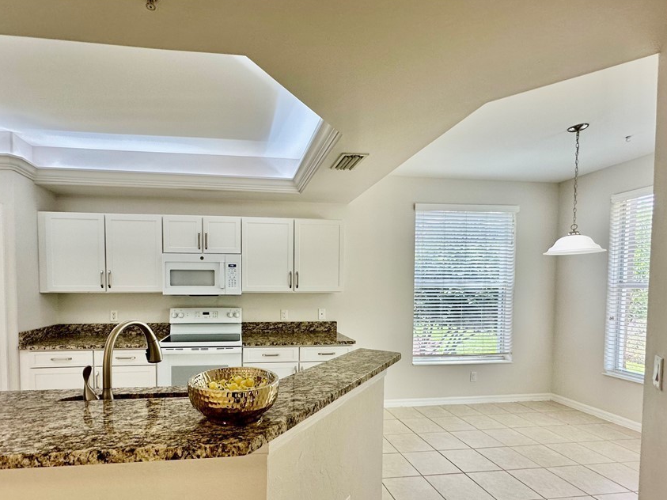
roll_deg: +0.0
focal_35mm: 17
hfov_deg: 90.1
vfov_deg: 73.9
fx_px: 328
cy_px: 299
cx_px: 274
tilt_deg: -2.2
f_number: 2.2
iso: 100
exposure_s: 1/120
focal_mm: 2.22
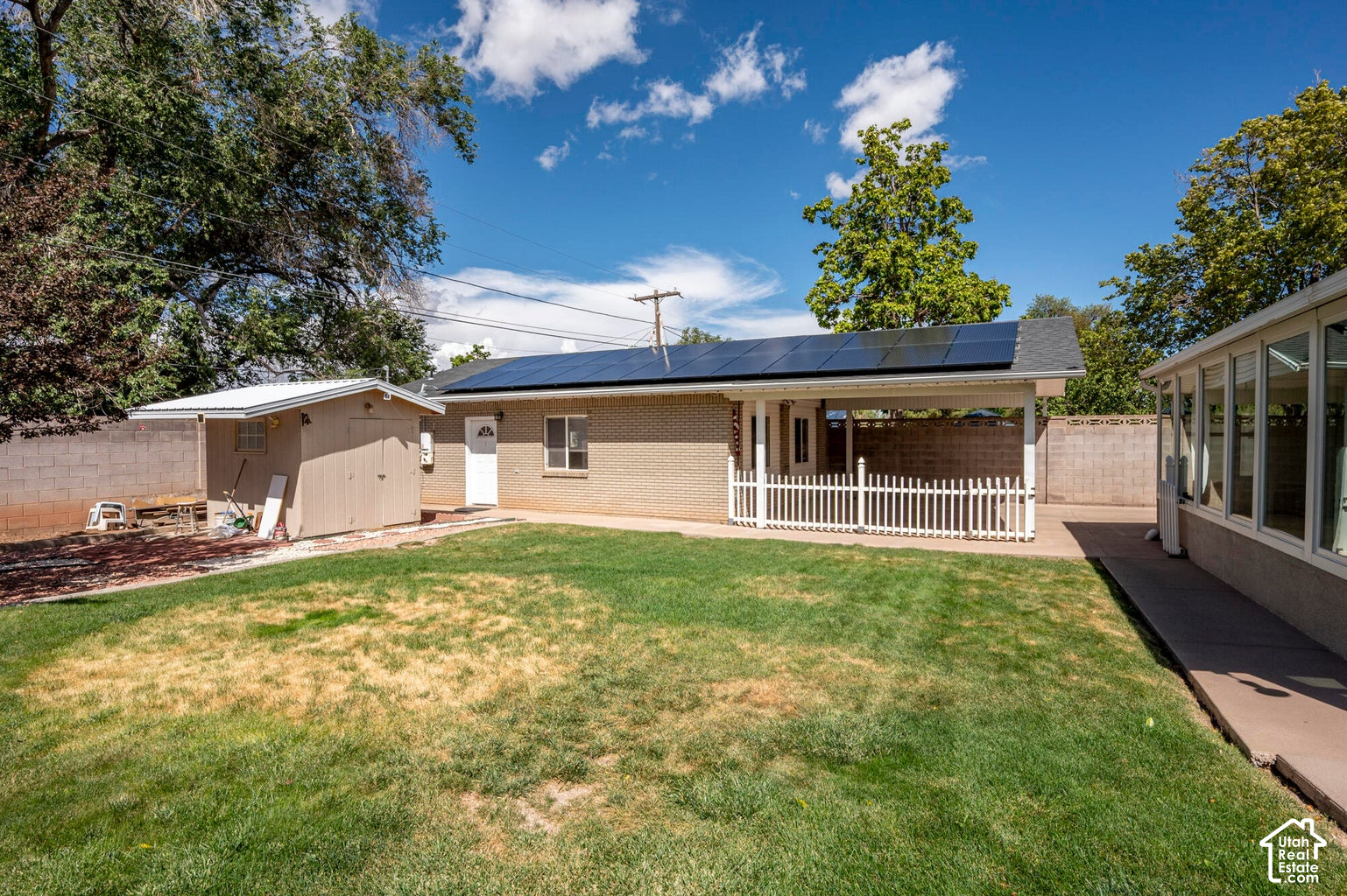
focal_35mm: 18
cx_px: 674
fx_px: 673
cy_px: 448
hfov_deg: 90.0
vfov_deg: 67.3
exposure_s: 1/500
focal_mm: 18
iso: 320
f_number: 13
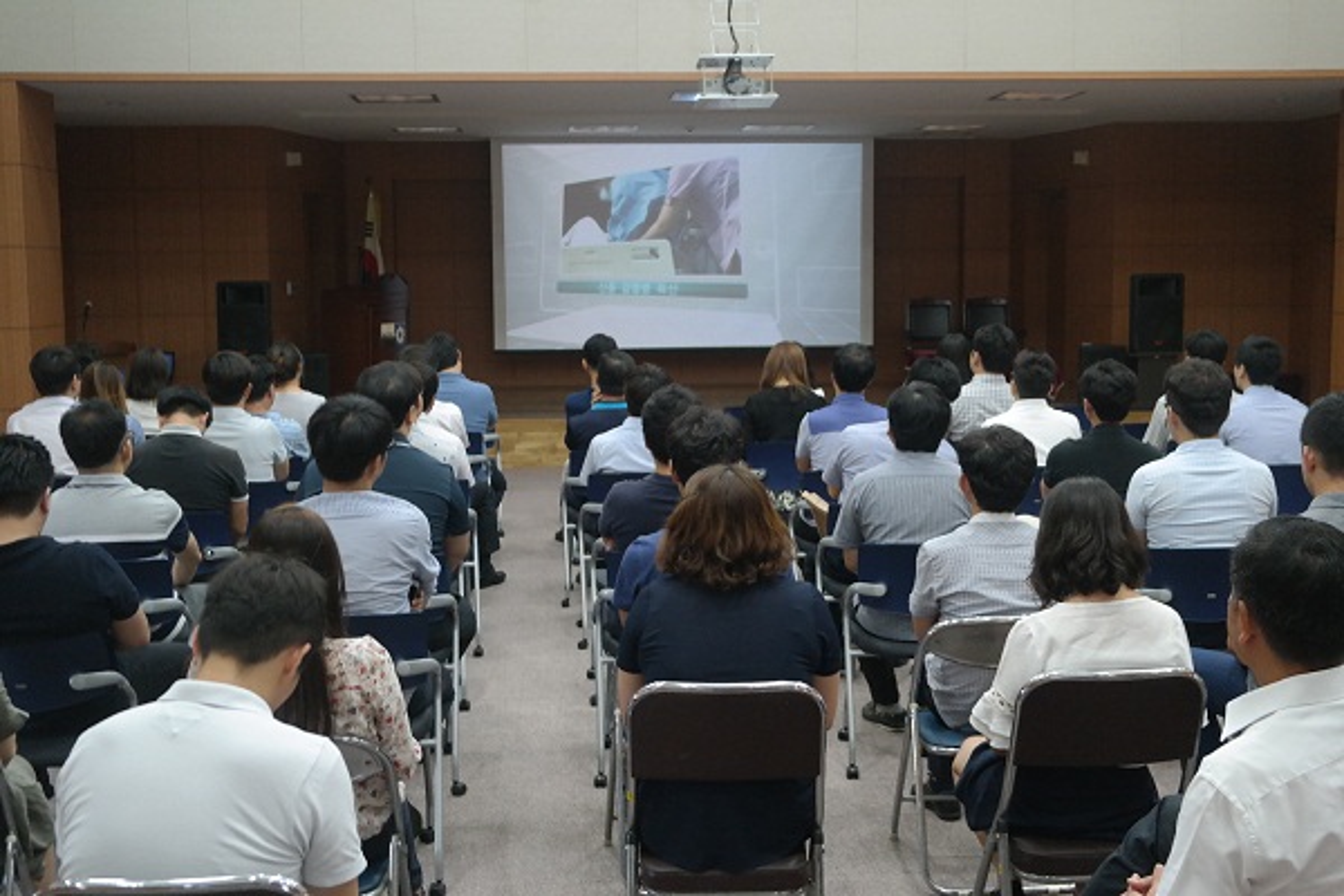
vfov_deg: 31.2
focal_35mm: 43
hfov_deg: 45.4
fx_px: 1605
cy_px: 448
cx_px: 672
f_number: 4
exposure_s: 1/50
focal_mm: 28
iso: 1600
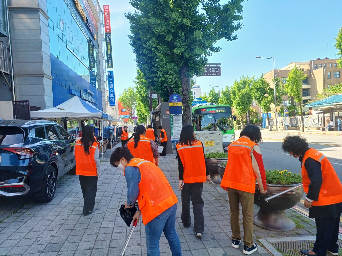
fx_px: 227
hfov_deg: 73.9
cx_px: 171
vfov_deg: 58.9
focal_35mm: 23
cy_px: 128
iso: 25
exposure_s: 1/120
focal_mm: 5.06
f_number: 1.8
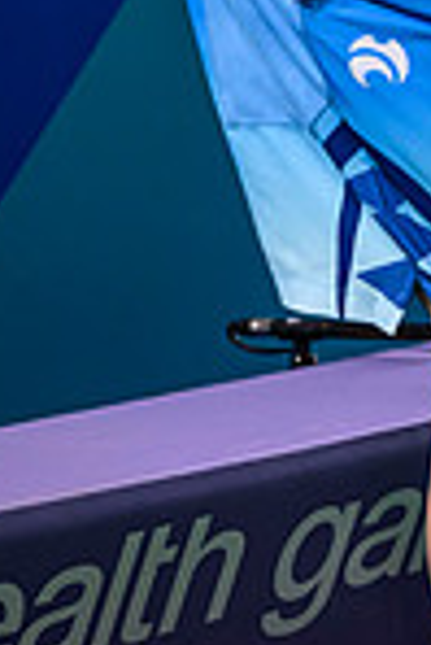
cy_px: -39
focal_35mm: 319
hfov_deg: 4.1
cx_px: 1405
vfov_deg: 6.4
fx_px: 5715
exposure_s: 1/1000
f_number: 3.2
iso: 1250
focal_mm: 70
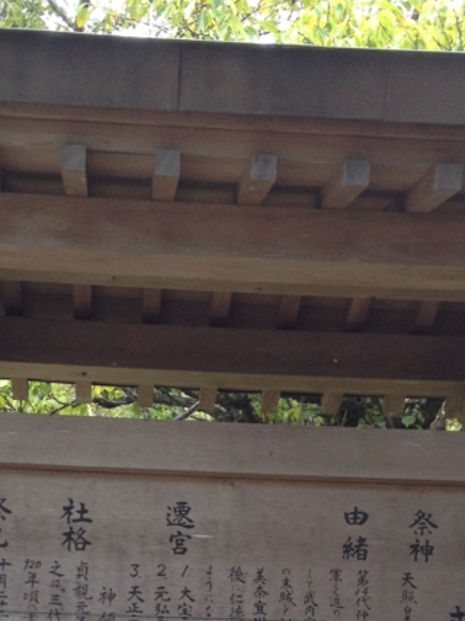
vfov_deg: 22.1
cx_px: 189
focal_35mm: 84
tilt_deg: +2.6
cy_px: 678
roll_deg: +1.4
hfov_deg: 17.5
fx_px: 1505
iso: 50
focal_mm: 4.28
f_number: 2.4
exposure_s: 1/120
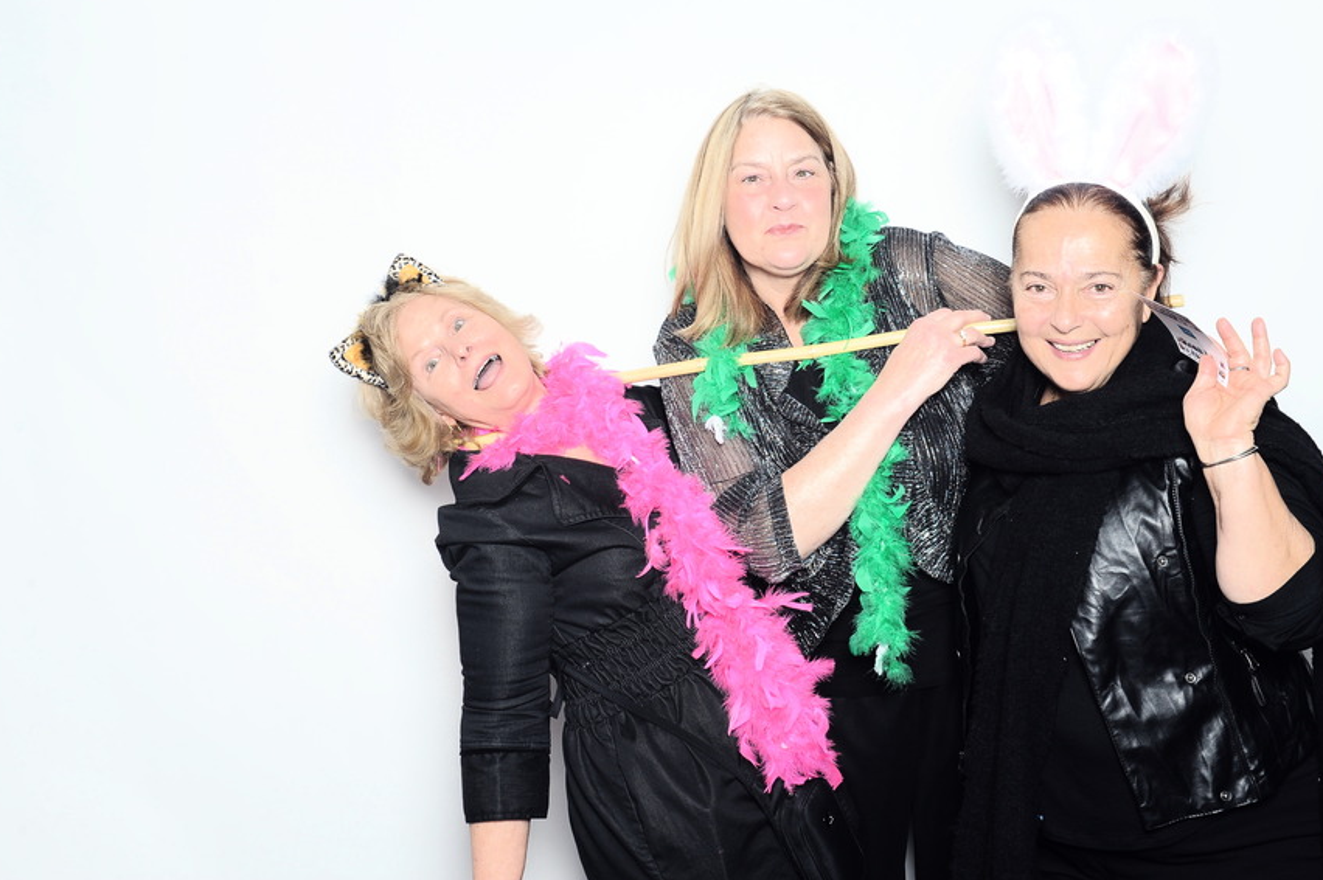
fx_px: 2240
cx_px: 728
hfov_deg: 32.9
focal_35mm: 61
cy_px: 369
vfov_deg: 22.2
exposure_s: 1/200
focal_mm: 52
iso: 400
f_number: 10
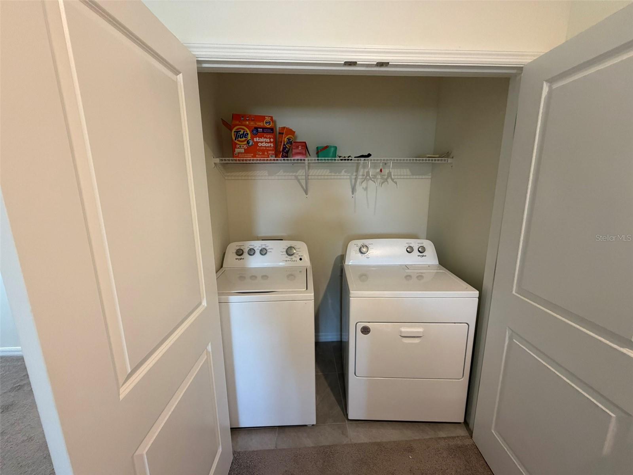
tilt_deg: -11.2
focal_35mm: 14
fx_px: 256
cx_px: 316
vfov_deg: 85.7
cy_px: 238
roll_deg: +1.0
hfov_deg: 102.1
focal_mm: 2.22
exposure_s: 1/60
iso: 320
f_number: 2.2
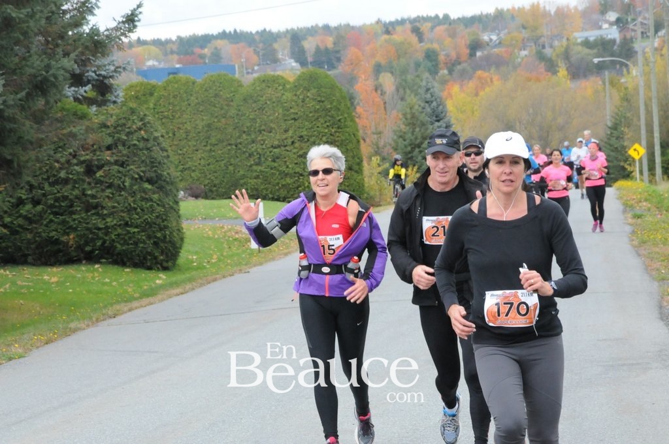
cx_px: 334
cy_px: 222
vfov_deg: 8.7
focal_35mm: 158
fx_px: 2923
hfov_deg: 13.1
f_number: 13
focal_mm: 105
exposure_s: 1/400
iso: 2500
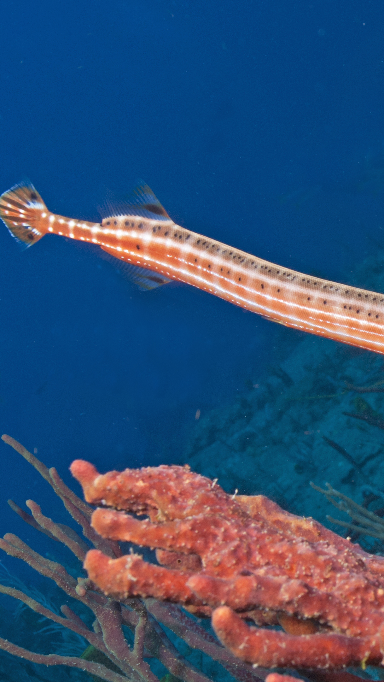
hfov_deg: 11.6
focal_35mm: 101
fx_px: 1828
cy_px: 351
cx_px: 515
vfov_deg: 21.1
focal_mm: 32
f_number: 9.5
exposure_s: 1/125
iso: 200
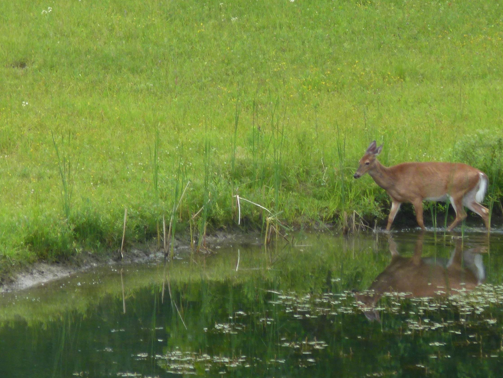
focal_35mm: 1092
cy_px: 170
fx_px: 15868
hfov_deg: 1.8
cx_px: 219
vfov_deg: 1.4
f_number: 5.2
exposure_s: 1/160
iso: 100
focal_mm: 108
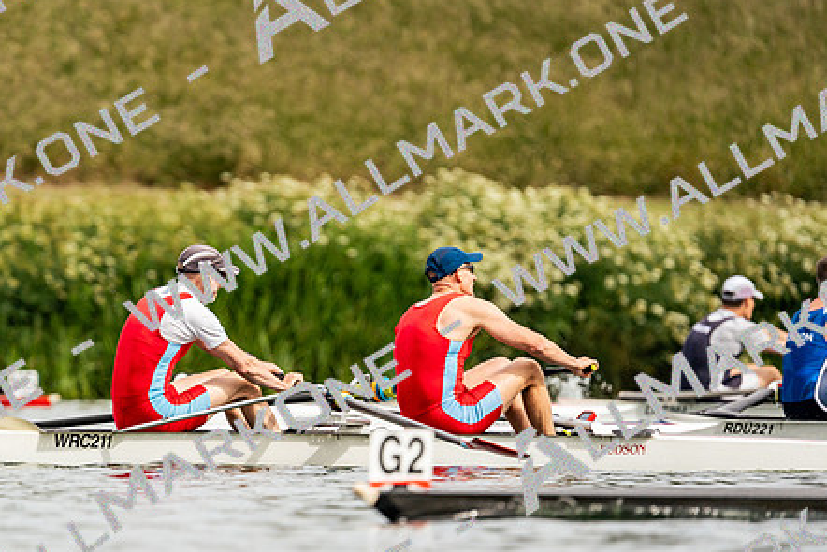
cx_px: 355
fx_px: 18084
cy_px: 338
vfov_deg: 1.7
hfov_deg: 2.6
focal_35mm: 787
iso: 320
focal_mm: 600
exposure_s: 1/2000
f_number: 6.3
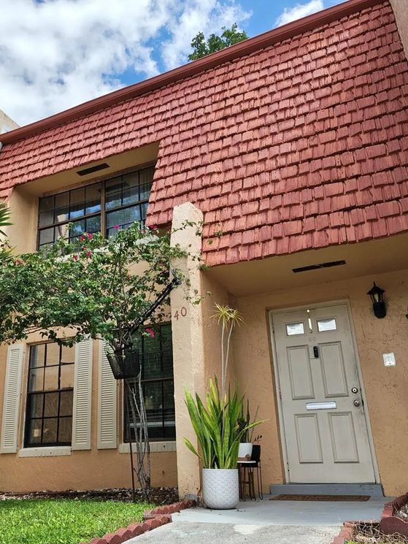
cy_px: 280
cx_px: 153
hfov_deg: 42.6
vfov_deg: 55.3
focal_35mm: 33
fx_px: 518
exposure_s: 1/200
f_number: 1.8
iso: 104
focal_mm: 5.41
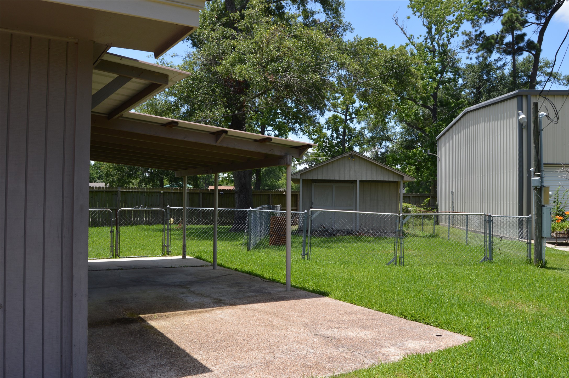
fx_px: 474
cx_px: 284
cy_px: 189
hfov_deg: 62.0
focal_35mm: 30
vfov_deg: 43.5
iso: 100
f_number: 7.1
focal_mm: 20
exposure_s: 1/200
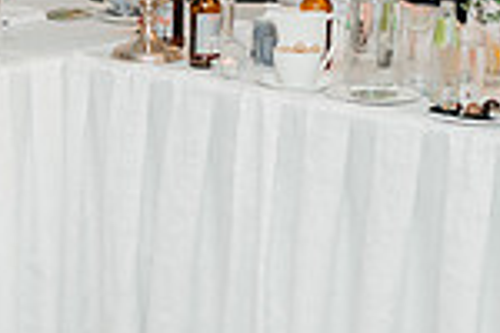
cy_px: -119
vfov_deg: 8.1
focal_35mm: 167
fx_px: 2319
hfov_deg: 12.0
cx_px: -141
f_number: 2
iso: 400
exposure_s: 1/200
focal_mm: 35
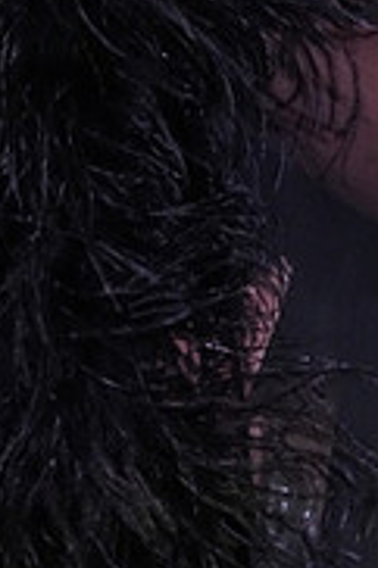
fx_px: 3519
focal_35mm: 223
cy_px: -165
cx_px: 11
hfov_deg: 6.1
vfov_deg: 9.1
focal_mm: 70
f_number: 5
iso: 8000
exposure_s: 1/400
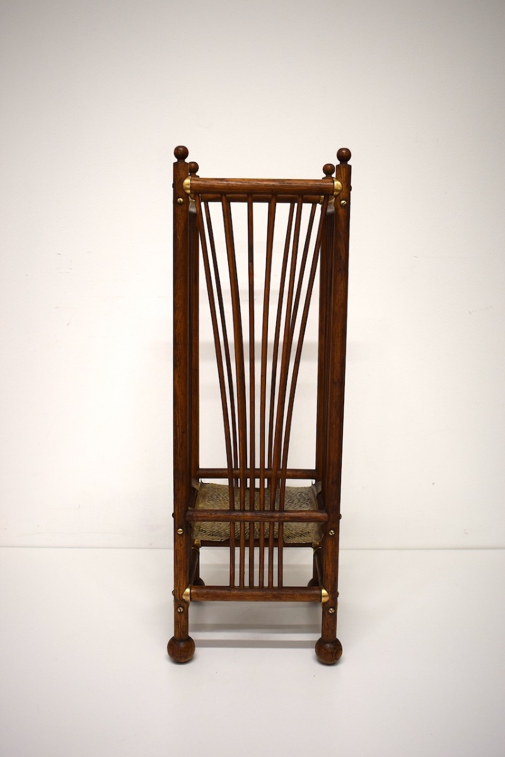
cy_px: 378
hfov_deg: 35.5
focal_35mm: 38
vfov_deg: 51.3
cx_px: 252
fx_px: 788
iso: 400
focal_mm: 25
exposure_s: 1/60
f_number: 4
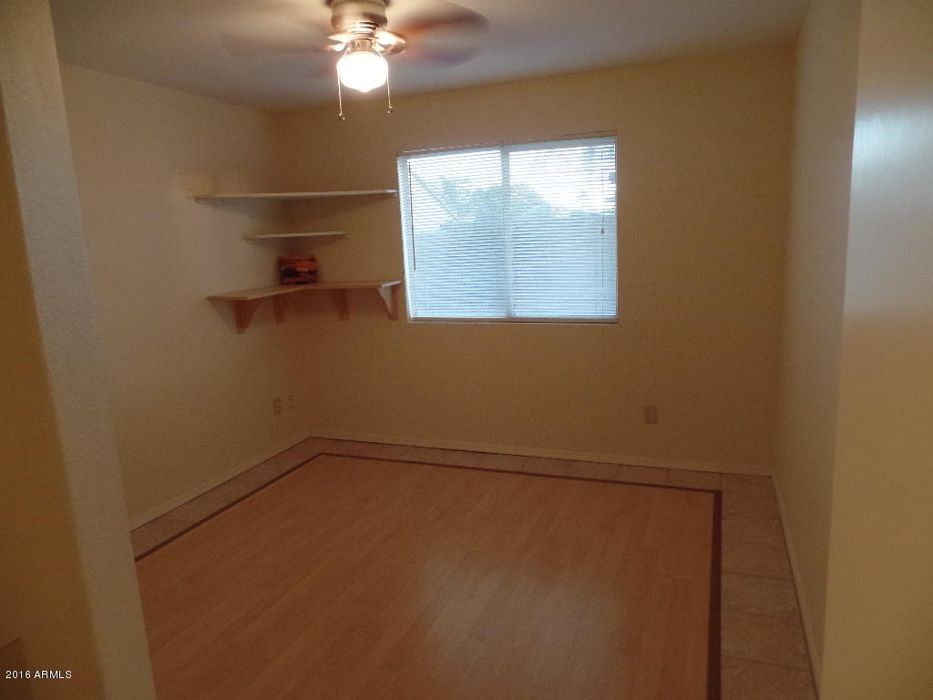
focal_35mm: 23
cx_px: 466
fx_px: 620
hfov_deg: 73.9
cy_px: 350
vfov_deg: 58.9
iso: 400
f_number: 2.8
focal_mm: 4.1
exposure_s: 1/30
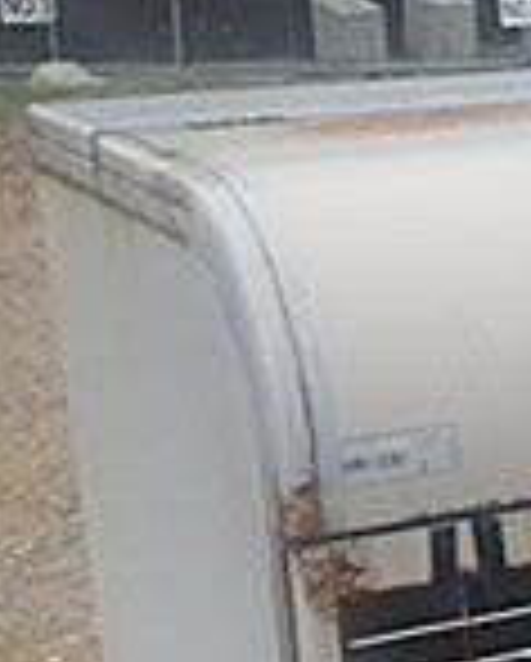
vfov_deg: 17.6
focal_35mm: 106
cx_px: 824
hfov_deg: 13.6
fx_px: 2078
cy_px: 680
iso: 100
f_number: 2.8
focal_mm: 4.5
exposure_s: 1/400
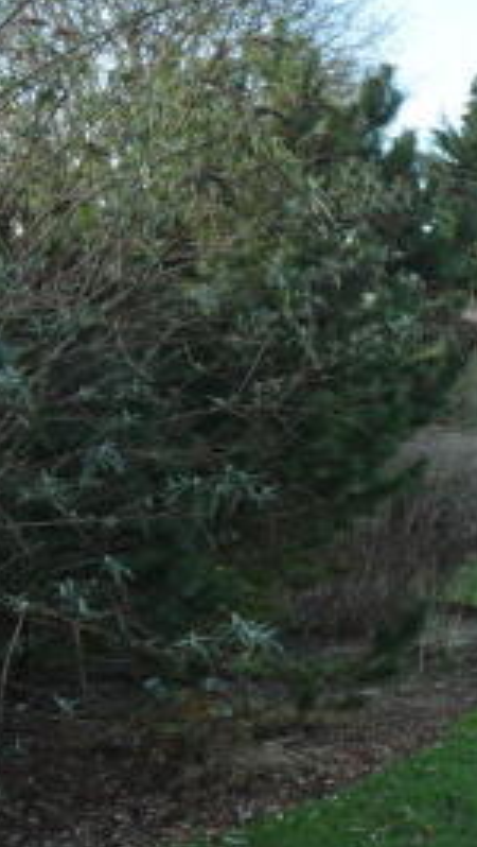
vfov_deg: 41.1
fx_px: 1129
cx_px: 1021
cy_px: 424
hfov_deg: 16.4
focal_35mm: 50
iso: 200
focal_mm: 13
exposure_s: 1/60
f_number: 7.1
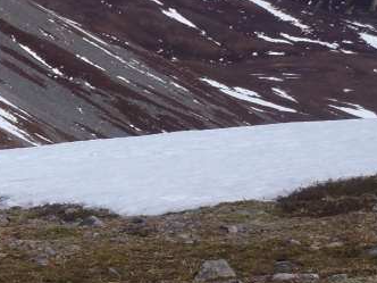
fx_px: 2004
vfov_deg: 7.9
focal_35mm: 184
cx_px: -171
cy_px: -148
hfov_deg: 10.4
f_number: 5.6
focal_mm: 10.34
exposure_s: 1/800
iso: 80
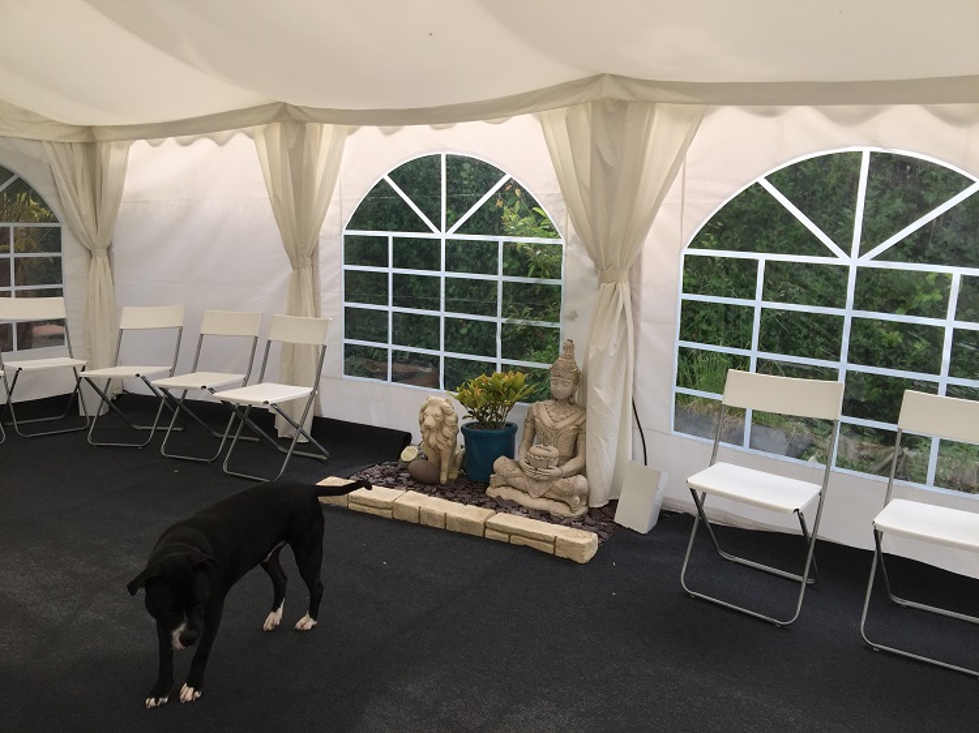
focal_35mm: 29
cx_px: 490
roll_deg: -3.9
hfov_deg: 61.7
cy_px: 366
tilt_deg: -9.6
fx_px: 820
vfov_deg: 48.2
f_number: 2.2
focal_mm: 4.15
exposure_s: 1/520
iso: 32
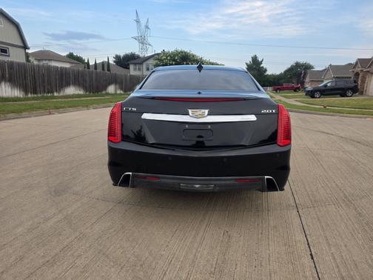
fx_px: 248
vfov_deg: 58.9
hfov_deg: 73.9
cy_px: 140
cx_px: 186
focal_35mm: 23
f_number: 1.7
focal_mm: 6.3
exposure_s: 1/359
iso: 50
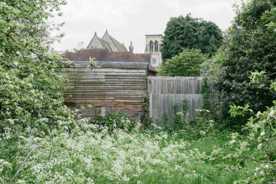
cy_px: 92
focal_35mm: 44
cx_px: 138
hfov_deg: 44.5
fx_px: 337
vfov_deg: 30.5
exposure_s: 1/250
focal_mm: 29.2
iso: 640
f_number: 6.4
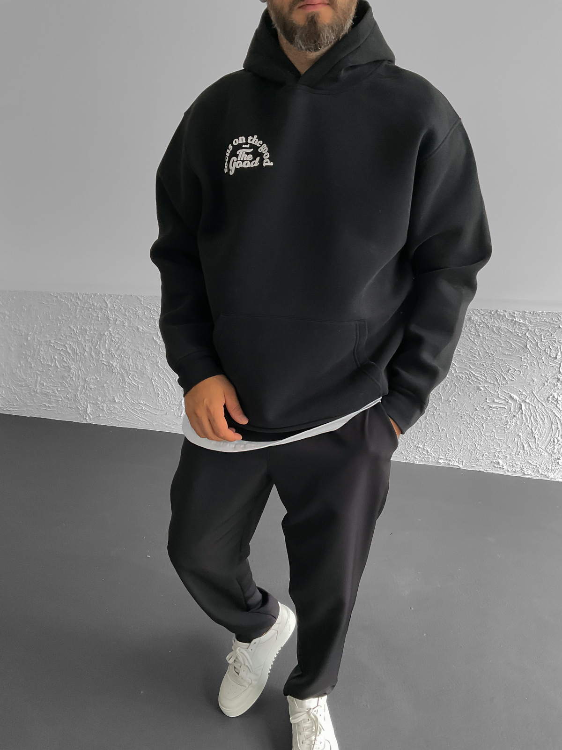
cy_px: 375
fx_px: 628
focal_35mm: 29
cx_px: 281
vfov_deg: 61.7
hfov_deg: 48.2
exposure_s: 1/120
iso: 50
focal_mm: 3
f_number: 1.8
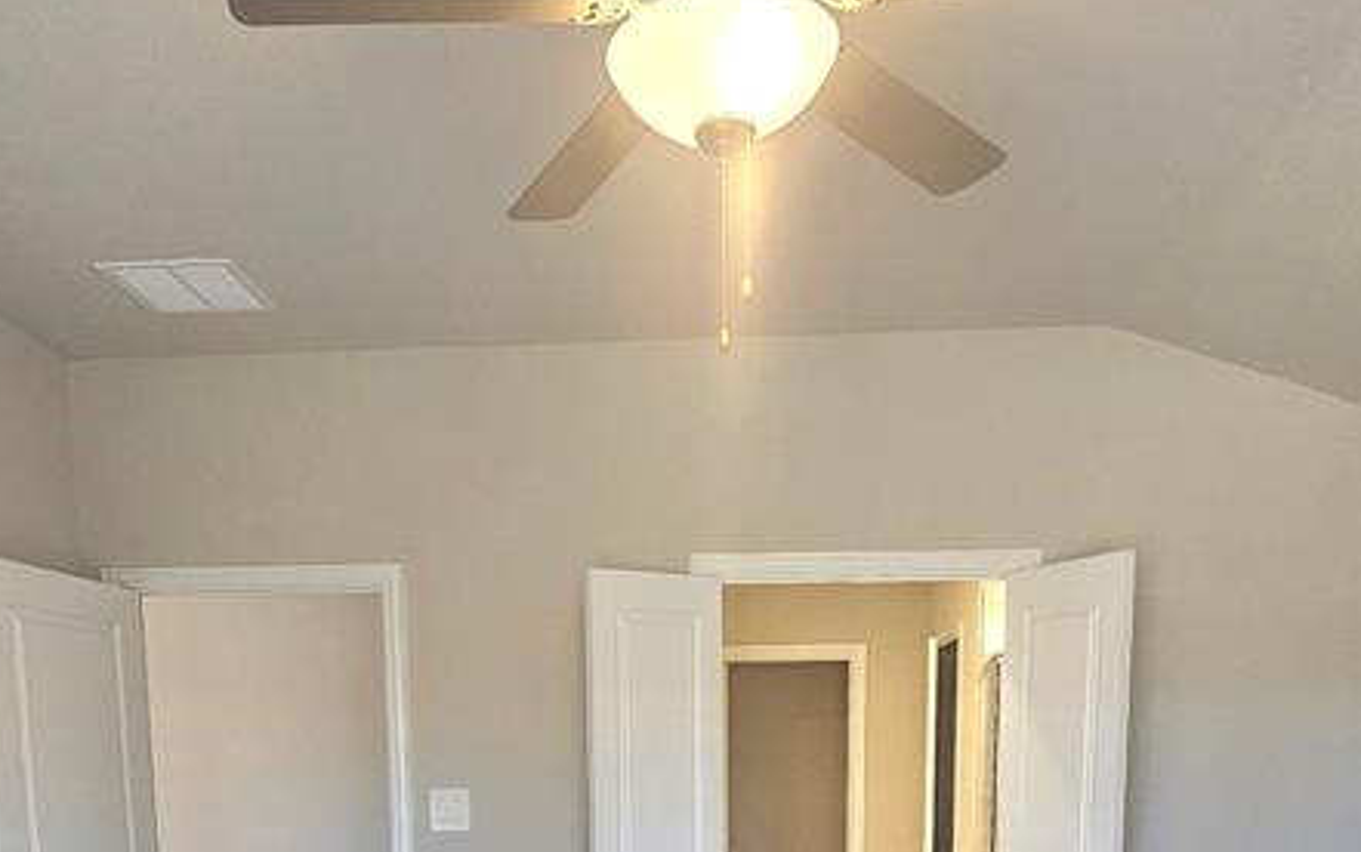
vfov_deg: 33.9
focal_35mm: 32
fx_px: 1187
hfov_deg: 59.6
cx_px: 642
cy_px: 951
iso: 200
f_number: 2.2
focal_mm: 2.2
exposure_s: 1/60.2
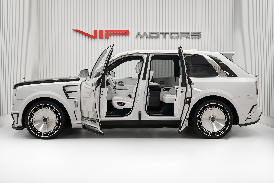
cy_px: 92
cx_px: 137
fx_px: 282
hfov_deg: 51.9
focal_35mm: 37
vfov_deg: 35.9
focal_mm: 37
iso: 125
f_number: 9
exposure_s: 1/6
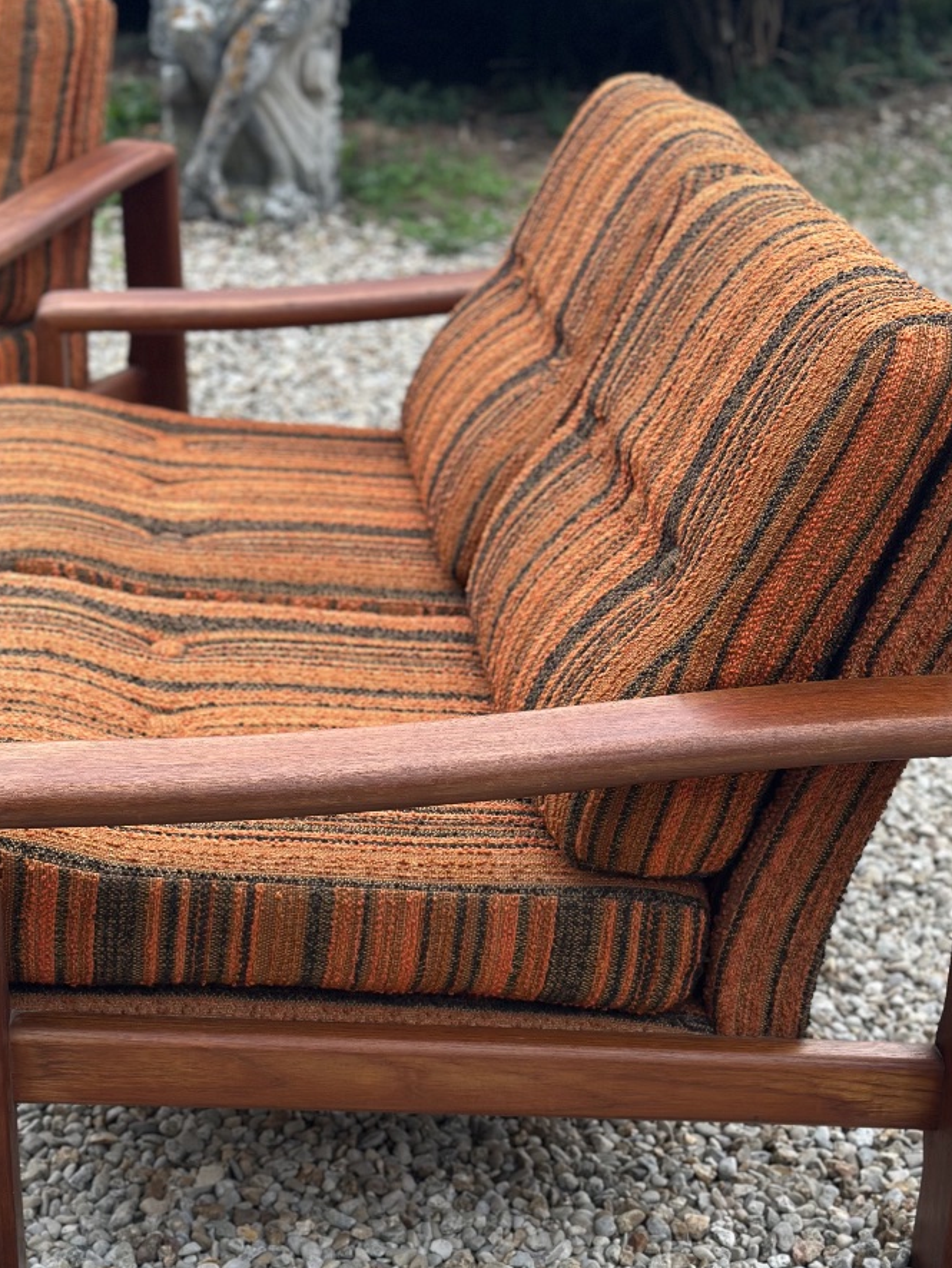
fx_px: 2382
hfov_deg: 22.6
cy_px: 833
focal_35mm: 65
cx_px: 452
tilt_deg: -27.1
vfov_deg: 29.6
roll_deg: -0.2
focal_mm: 6.86
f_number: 1.78
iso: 80
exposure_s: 1/475
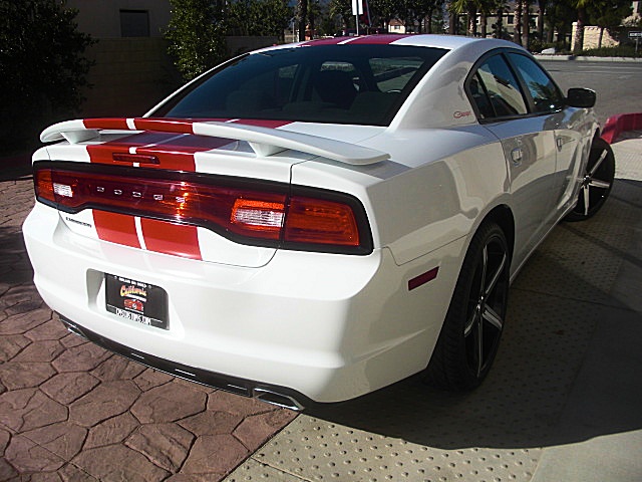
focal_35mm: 36
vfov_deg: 39.7
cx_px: 321
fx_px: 668
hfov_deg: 51.4
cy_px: 241
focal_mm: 6.3
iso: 50
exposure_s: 1/200
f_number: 7.9
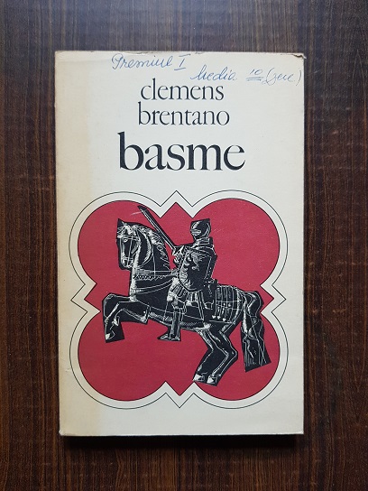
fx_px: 369
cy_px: 246
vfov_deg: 67.3
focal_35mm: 26
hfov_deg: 53.1
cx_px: 184
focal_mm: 4.3
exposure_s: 1/33
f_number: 1.7
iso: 200
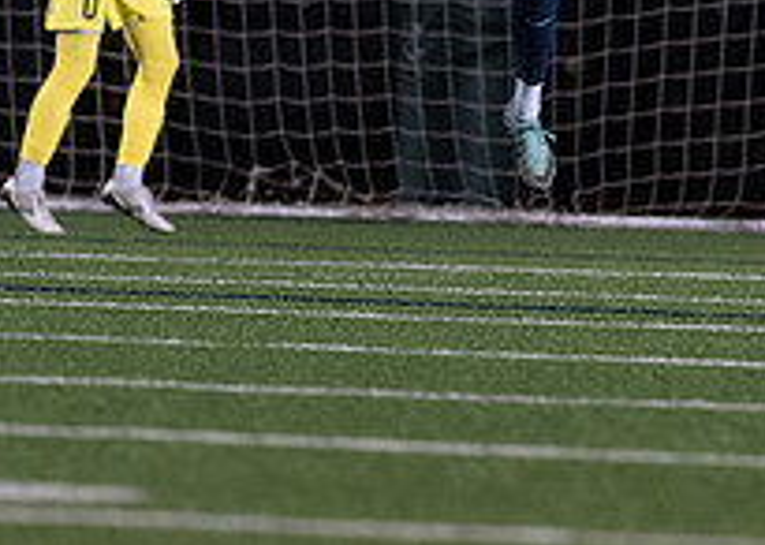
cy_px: -46
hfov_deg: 2.3
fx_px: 19361
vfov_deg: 1.6
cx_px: 901
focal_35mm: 892
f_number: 1.8
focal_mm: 135
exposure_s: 1/1250
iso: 1250
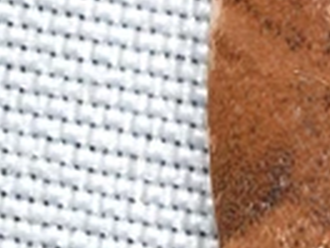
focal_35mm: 1051
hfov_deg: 1.9
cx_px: 522
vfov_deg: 1.4
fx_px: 10019
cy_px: -251
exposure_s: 1/250
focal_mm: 150
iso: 100
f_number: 10
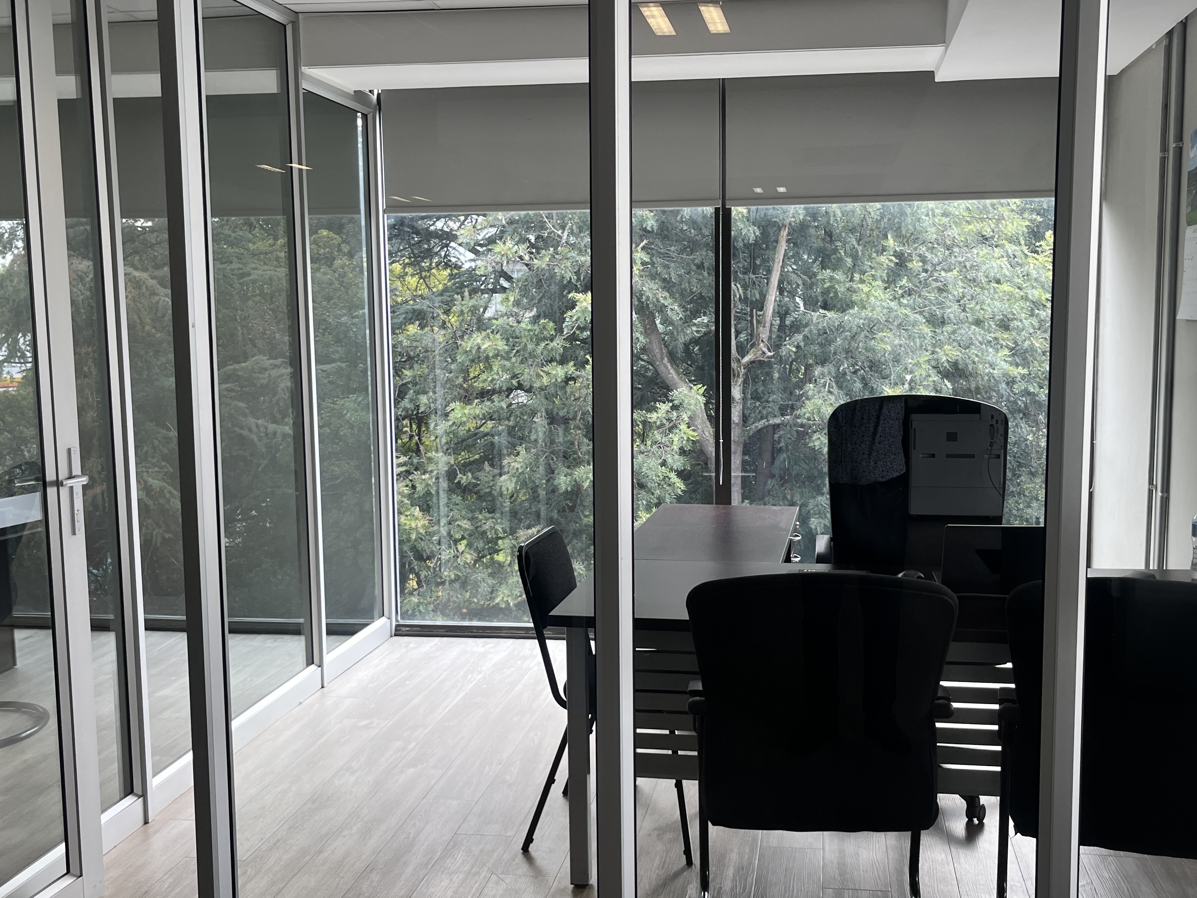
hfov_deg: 50.1
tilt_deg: -7.9
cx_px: 660
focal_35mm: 37
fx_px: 1279
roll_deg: +1.5
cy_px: 461
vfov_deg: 38.7
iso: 40
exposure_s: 1/122
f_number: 1.6
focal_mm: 5.1
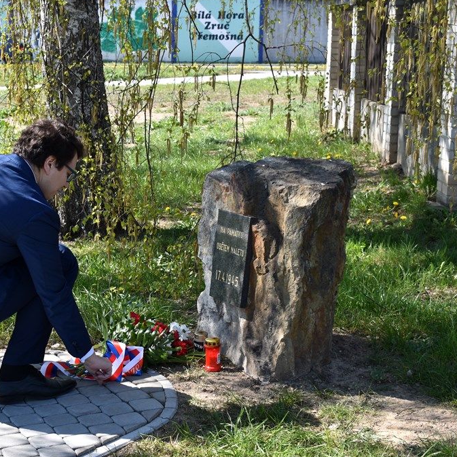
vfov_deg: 26.1
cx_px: 115
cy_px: 228
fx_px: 986
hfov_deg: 25.8
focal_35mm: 66
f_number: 7.1
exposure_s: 1/200
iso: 100
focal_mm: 34
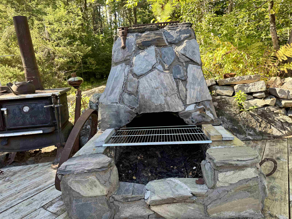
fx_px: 202
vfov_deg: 56.8
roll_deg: +5.1
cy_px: 110
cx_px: 146
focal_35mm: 24
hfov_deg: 71.6
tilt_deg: -9.5
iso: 80
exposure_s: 1/294
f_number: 1.78
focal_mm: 6.76
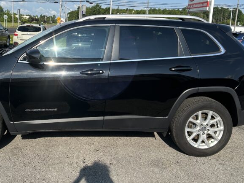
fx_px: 324
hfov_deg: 40.7
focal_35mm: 46
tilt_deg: -8.6
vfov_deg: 31.1
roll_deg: -1.6
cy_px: 53
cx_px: 81
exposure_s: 1/3968
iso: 50
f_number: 1.5
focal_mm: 5.7
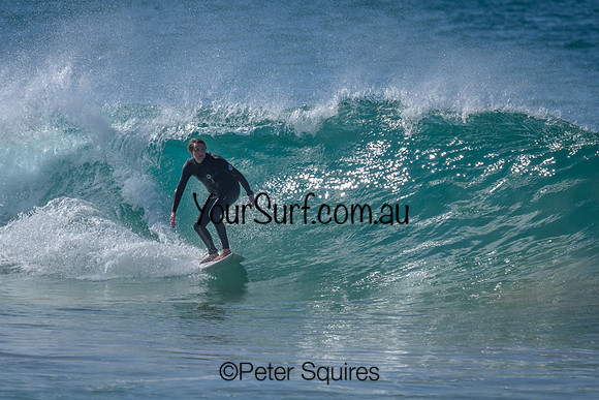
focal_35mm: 1099
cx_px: 275
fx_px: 18284
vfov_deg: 1.3
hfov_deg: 1.9
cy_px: 205
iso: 220
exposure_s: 1/2000
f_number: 6.3
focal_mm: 800
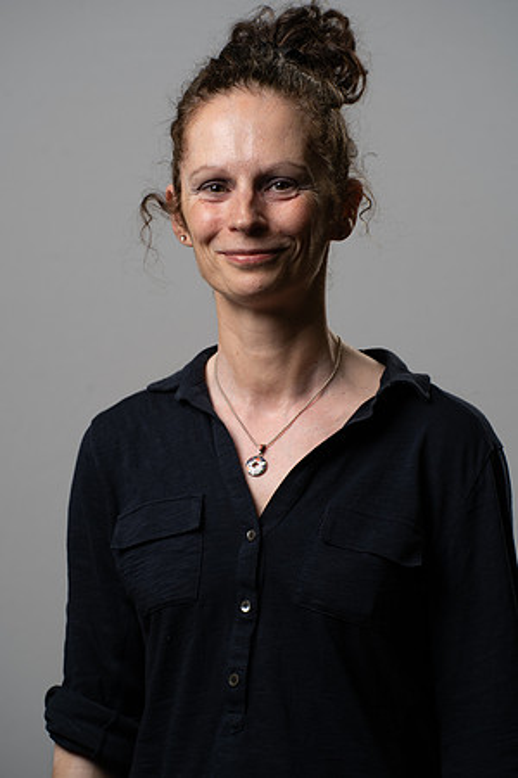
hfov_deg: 7.6
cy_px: 389
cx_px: 259
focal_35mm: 180
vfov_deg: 11.4
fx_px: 3885
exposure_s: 1/160
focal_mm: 180
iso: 160
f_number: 7.1
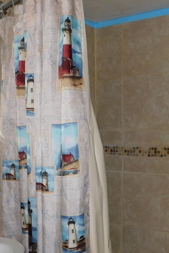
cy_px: 146
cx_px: 127
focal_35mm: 52
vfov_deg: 38.1
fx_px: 366
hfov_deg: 25.7
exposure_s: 1/30
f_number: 3.2
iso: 200
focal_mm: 5.3
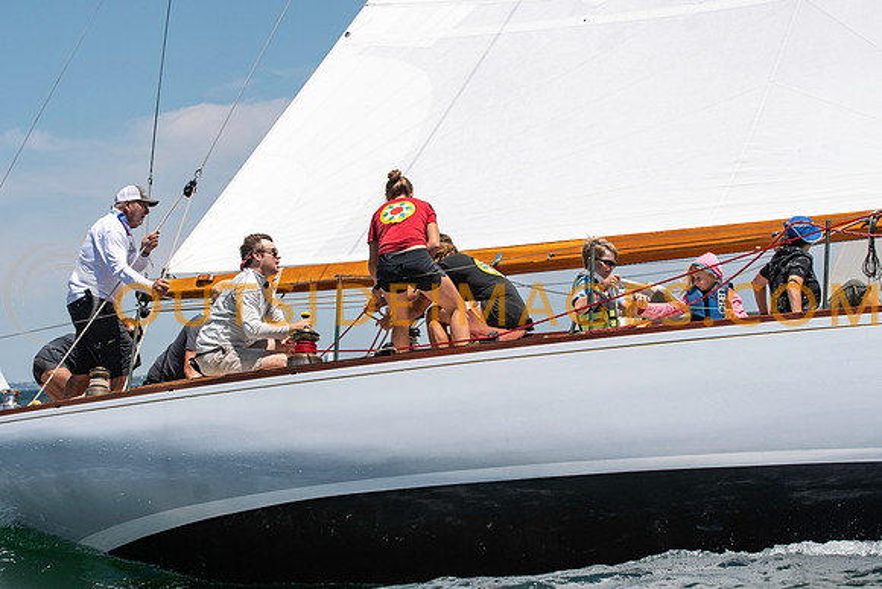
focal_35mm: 120
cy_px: 294
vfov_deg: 11.4
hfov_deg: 17.1
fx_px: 2941
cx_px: 441
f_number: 5.6
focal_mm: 80
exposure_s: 1/2500
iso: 320
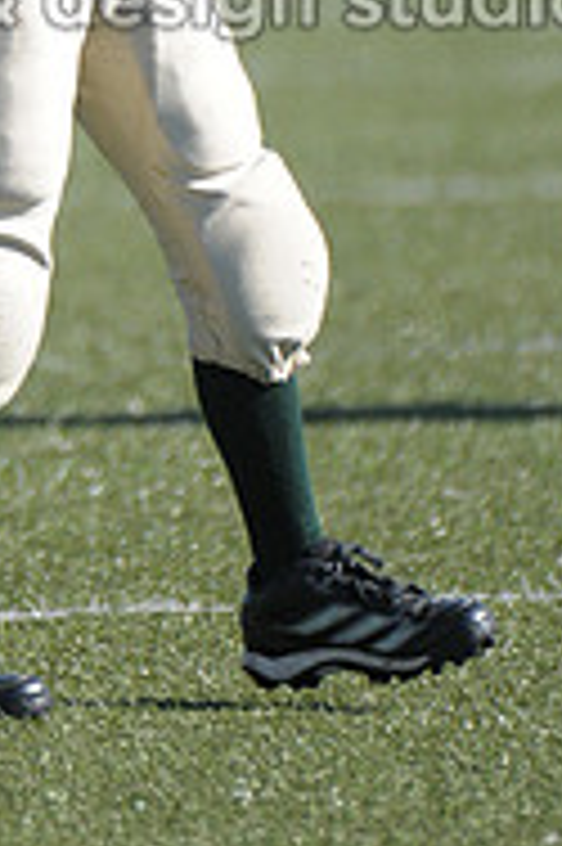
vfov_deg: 1.1
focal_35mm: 1854
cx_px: -20
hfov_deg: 0.7
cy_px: -216
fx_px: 43491
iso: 640
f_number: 4
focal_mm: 400
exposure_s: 1/3200
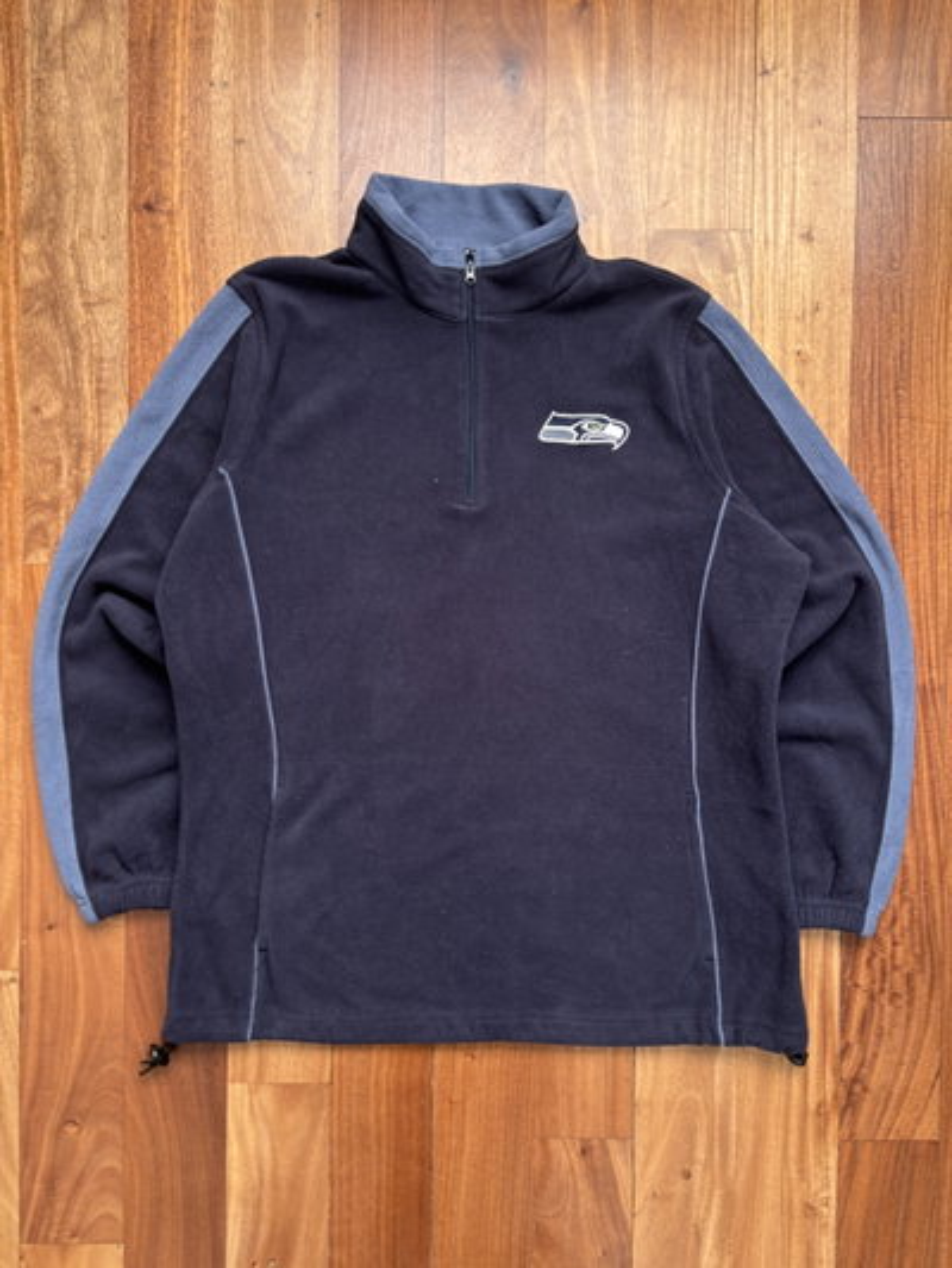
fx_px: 953
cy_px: 634
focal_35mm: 26
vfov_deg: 67.3
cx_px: 476
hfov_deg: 53.1
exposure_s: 1/132
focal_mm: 5.96
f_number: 1.6
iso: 64
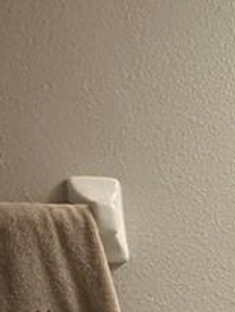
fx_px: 723
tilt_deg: -10.4
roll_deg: -0.8
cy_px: 412
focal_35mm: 80
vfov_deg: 21.8
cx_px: 510
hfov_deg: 14.4
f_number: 2.2
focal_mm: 2.22
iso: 200
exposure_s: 1/60
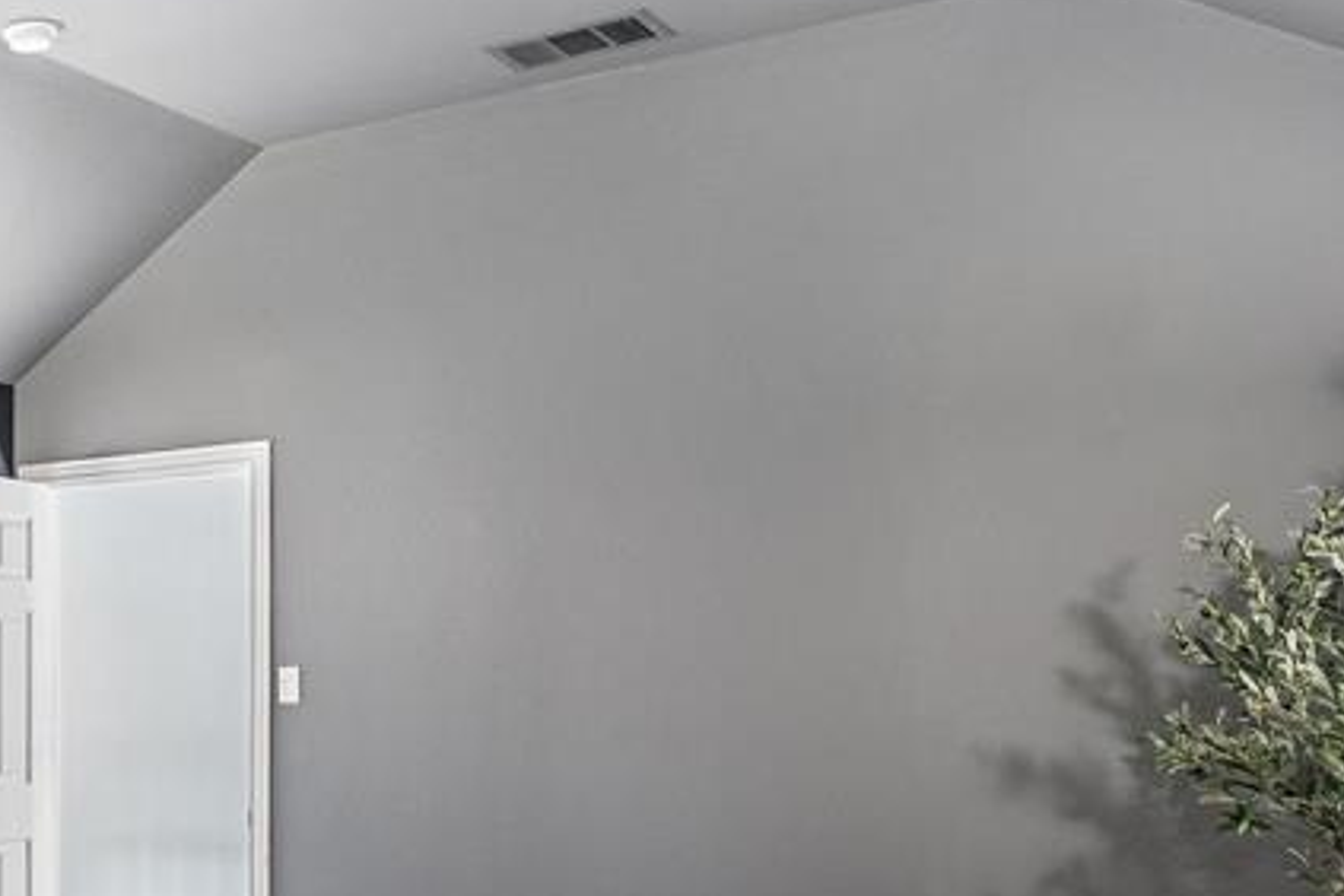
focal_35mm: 47
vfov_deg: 28.1
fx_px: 1762
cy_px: 680
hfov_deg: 35.2
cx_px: -168
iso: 400
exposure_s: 1/2.5
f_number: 8
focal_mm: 19.5
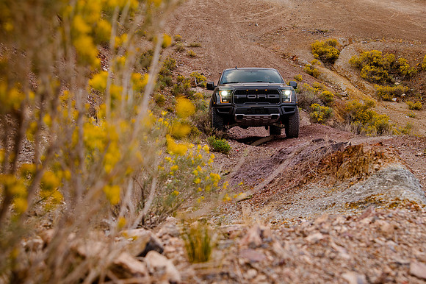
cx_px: 213
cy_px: 128
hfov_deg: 33.2
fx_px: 714
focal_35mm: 60
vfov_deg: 22.5
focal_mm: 55
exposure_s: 1/125
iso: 200
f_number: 5.6
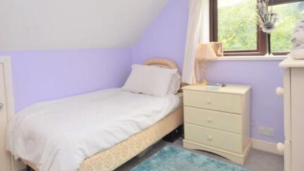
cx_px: 112
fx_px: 193
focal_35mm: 24
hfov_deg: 74.9
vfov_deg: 47.2
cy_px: 64
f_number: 5.6
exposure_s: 1/125
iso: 800
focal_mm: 10
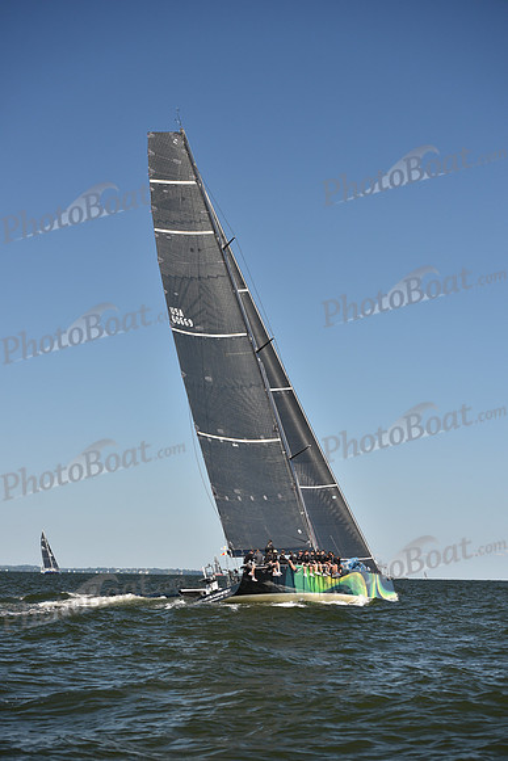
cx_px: 254
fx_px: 1481
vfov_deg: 28.8
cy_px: 380
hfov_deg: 19.5
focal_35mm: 70
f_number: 4.5
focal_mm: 70
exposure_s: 1/800
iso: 250
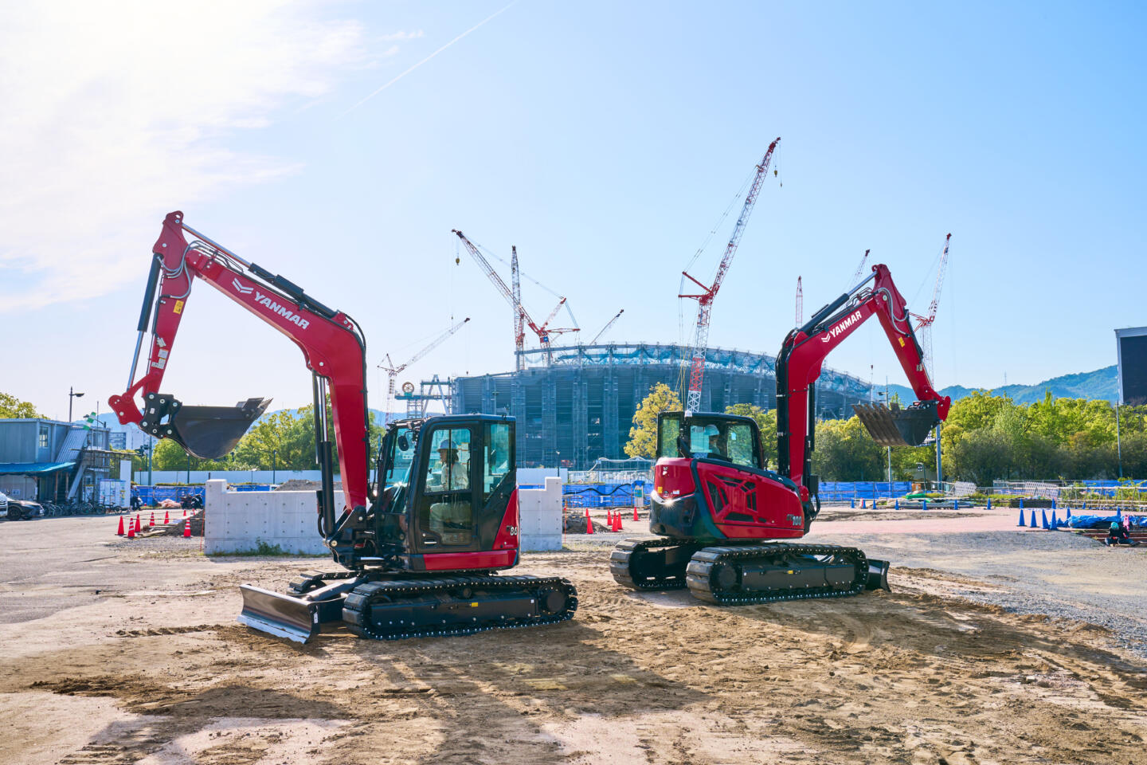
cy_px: 382
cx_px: 574
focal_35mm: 34
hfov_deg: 55.8
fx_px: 1083
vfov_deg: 38.9
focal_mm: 34
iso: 125
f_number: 10
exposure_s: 1/250
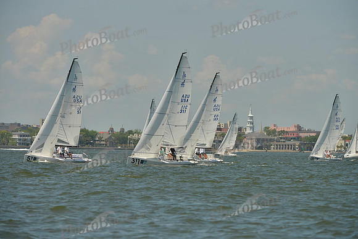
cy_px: 120
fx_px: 2686
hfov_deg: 7.6
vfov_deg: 5.1
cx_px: 179
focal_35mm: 270
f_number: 9
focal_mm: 270
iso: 280
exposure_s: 1/1600
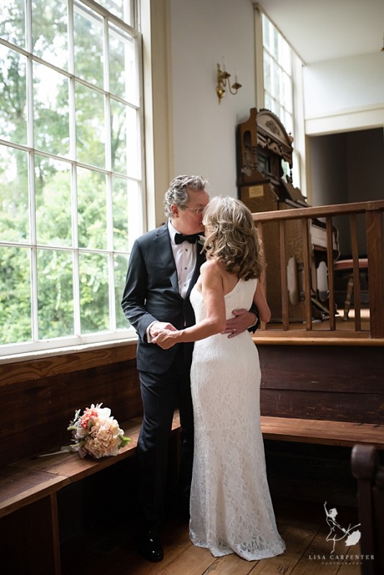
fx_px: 559
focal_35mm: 35
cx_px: 192
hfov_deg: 37.9
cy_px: 288
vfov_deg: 54.4
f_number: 2.8
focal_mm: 35
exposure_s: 1/125
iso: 2500
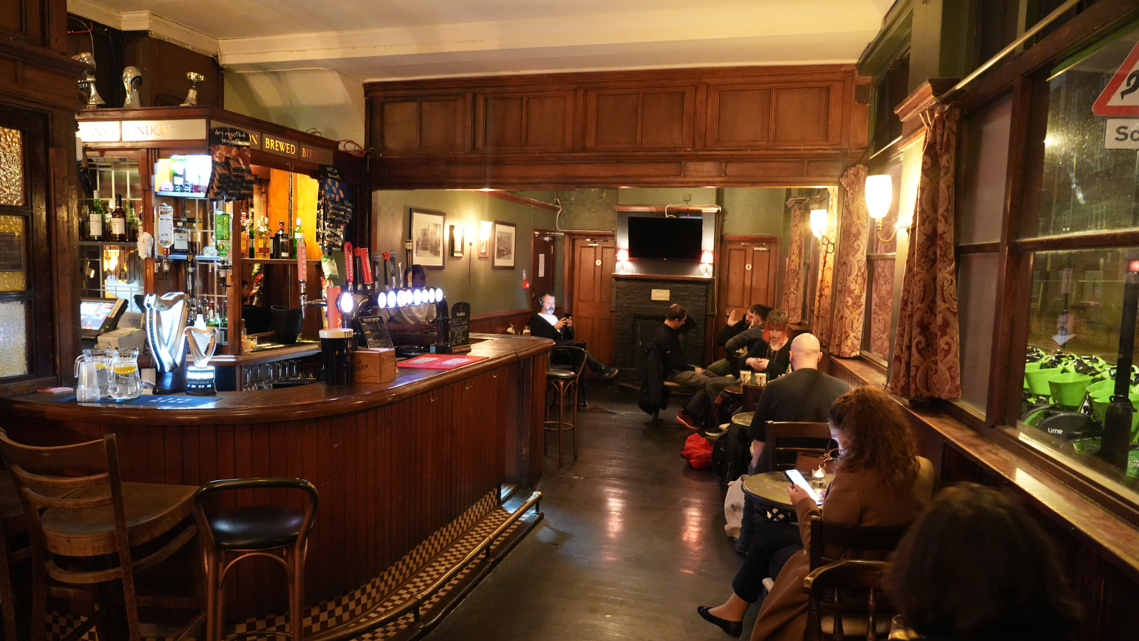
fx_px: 785
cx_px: 562
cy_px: 345
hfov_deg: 71.9
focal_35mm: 26
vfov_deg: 44.4
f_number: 4
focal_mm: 24
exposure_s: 1/25
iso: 12800
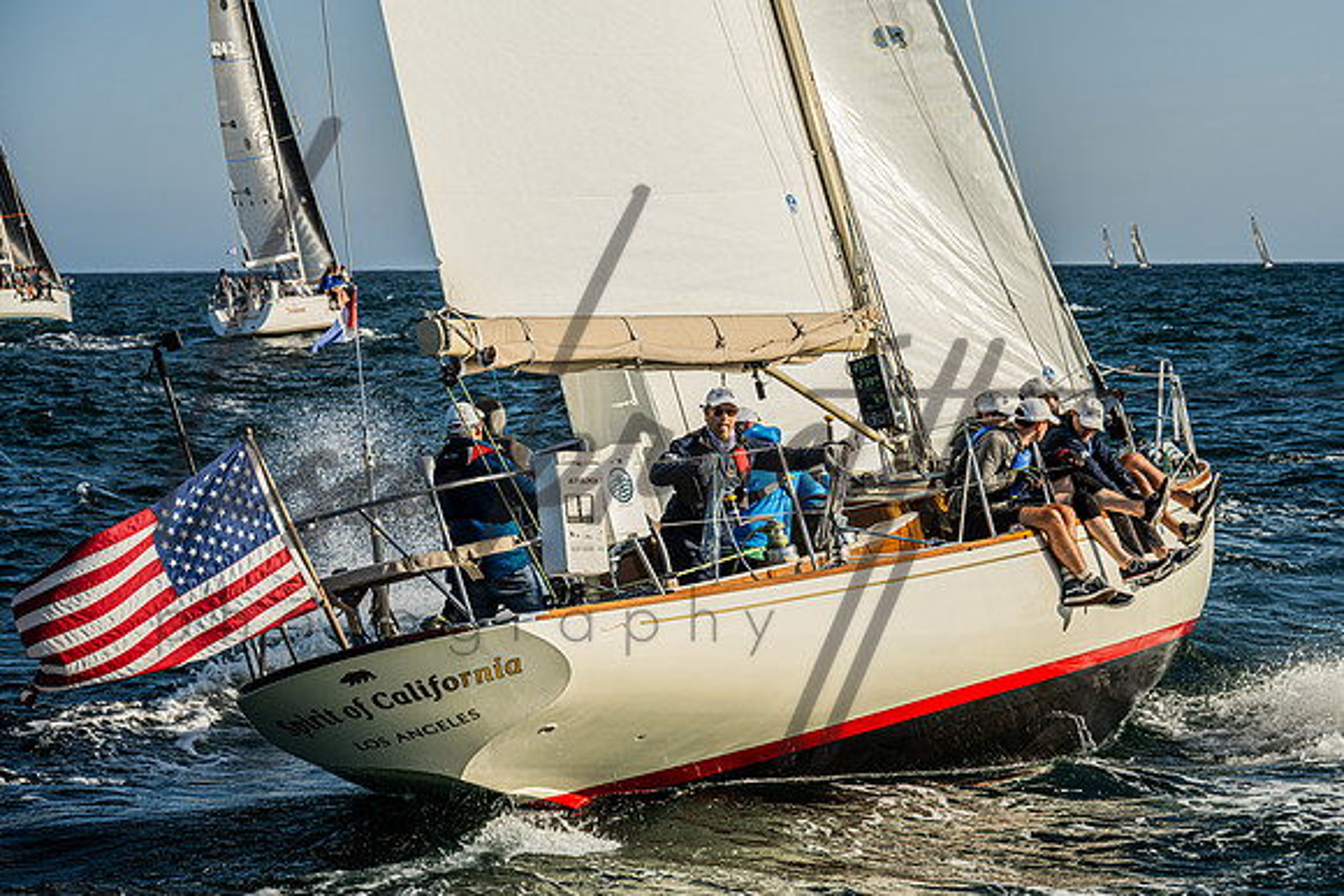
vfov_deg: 13.5
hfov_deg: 20.1
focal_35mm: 102
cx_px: 756
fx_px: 3798
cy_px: 407
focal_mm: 89
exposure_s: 1/1000
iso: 100
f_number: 6.3
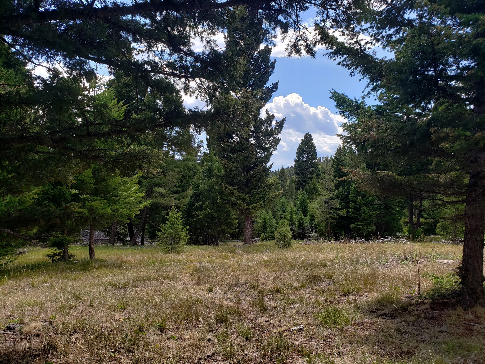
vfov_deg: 53.1
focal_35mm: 26
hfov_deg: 67.3
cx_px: 242
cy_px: 182
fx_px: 364
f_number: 2.4
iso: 50
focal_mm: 4.3
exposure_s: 1/1056
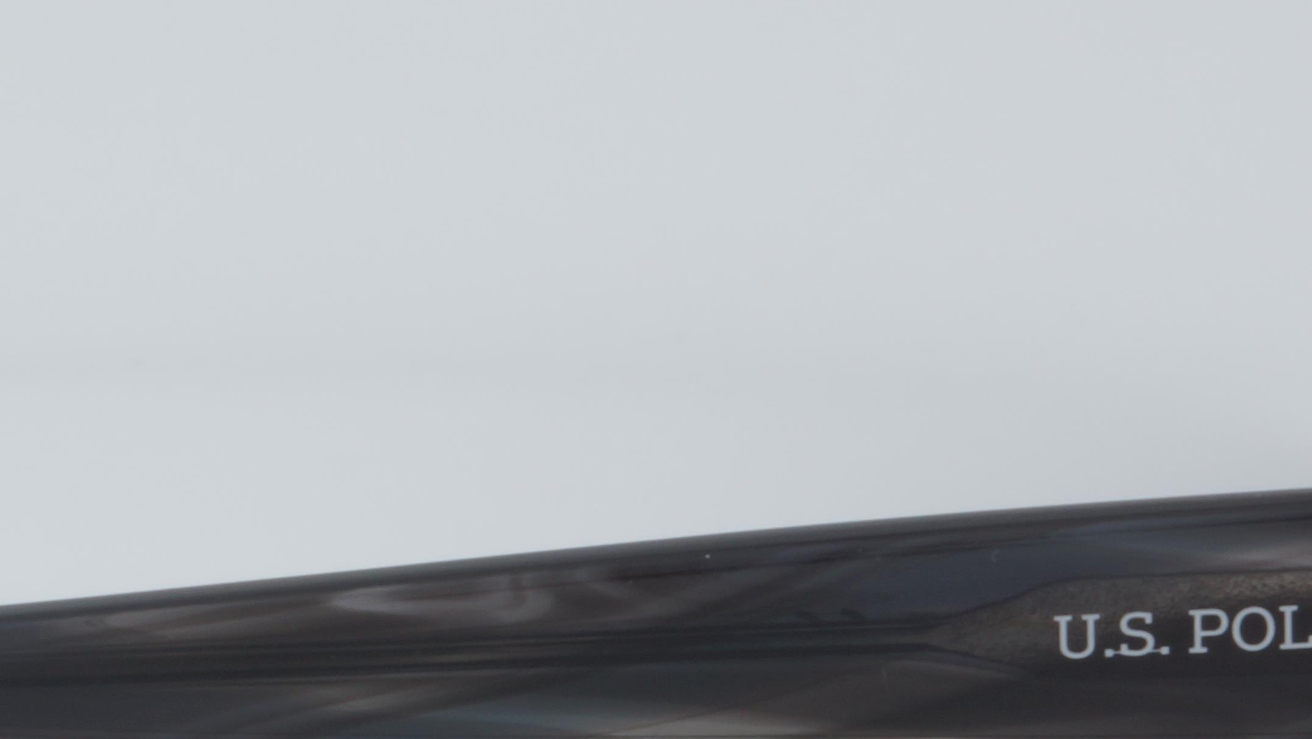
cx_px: 88
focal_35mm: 196
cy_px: 426
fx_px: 6835
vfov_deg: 6.2
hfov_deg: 10.9
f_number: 32
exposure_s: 1/4
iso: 100
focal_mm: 45
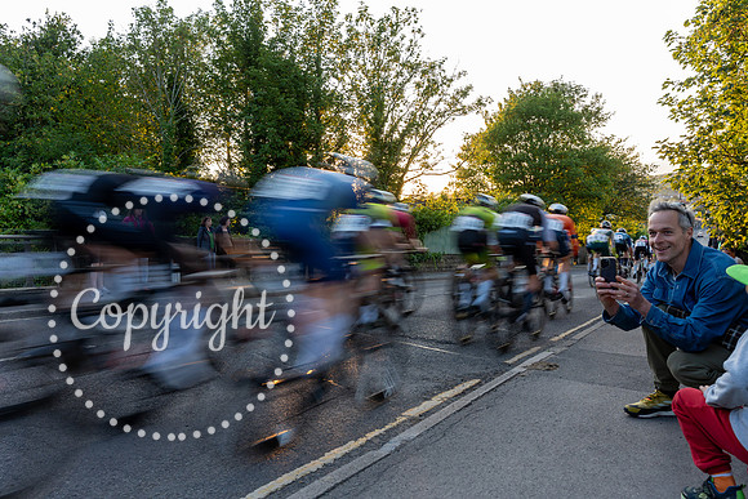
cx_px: 374
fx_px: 582
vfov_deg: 46.4
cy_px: 250
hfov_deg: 65.5
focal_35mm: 28
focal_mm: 28
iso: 250
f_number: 7.1
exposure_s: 1/40
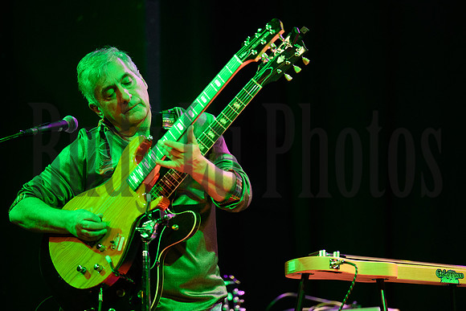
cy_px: 156
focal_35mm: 200
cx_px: 233
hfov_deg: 10.3
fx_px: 2589
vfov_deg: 6.9
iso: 6400
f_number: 2.8
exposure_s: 1/125
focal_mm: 200
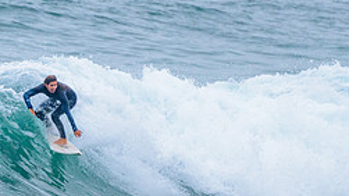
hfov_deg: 1.5
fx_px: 13719
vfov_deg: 0.8
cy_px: 139
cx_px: 47
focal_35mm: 1483
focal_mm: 500
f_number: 5.6
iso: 1250
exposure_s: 1/2000
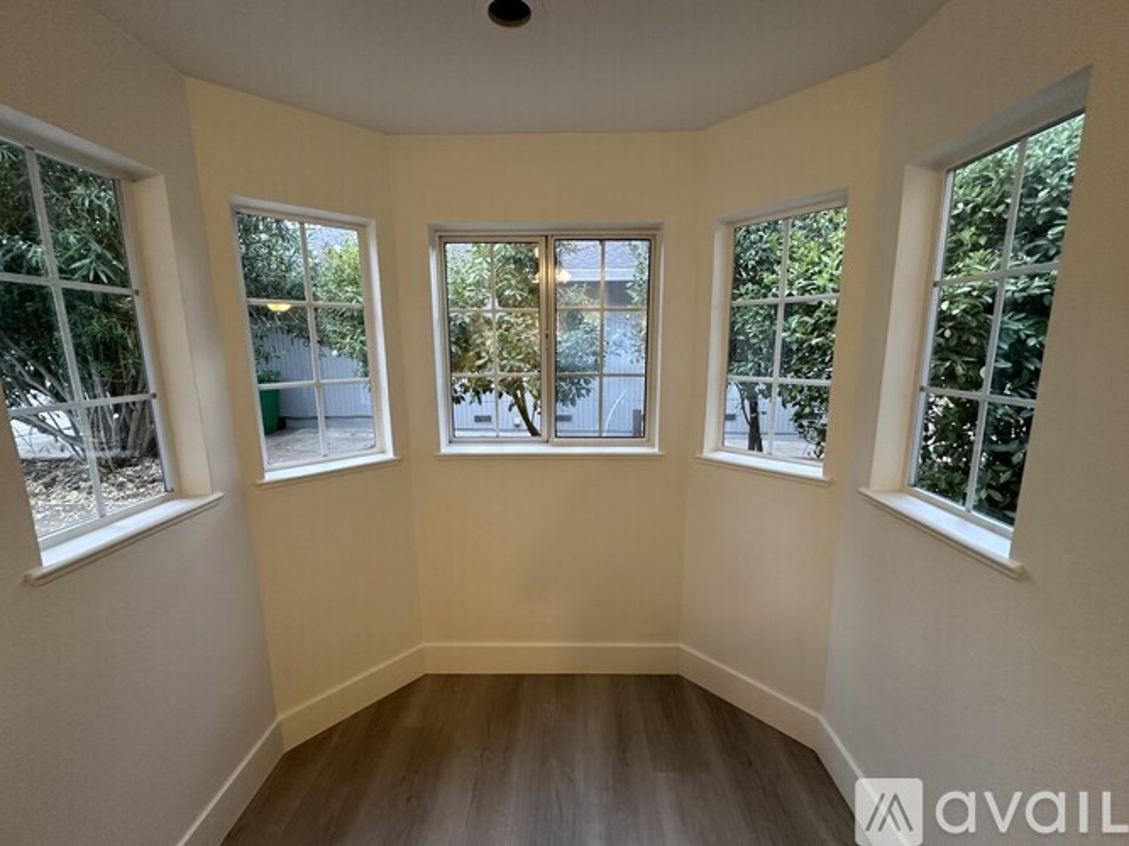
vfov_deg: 85.7
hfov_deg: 102.1
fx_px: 457
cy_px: 423
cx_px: 564
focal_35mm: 14
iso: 160
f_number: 2.2
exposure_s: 1/60
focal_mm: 2.22
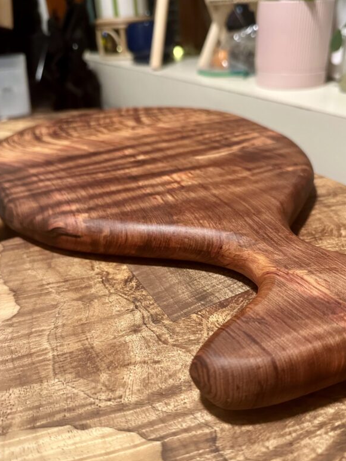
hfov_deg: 48.2
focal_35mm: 29
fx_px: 386
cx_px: 174
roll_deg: +2.8
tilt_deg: -31.8
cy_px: 259
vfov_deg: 61.5
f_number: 1.78
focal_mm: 6.86
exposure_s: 1/60
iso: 500
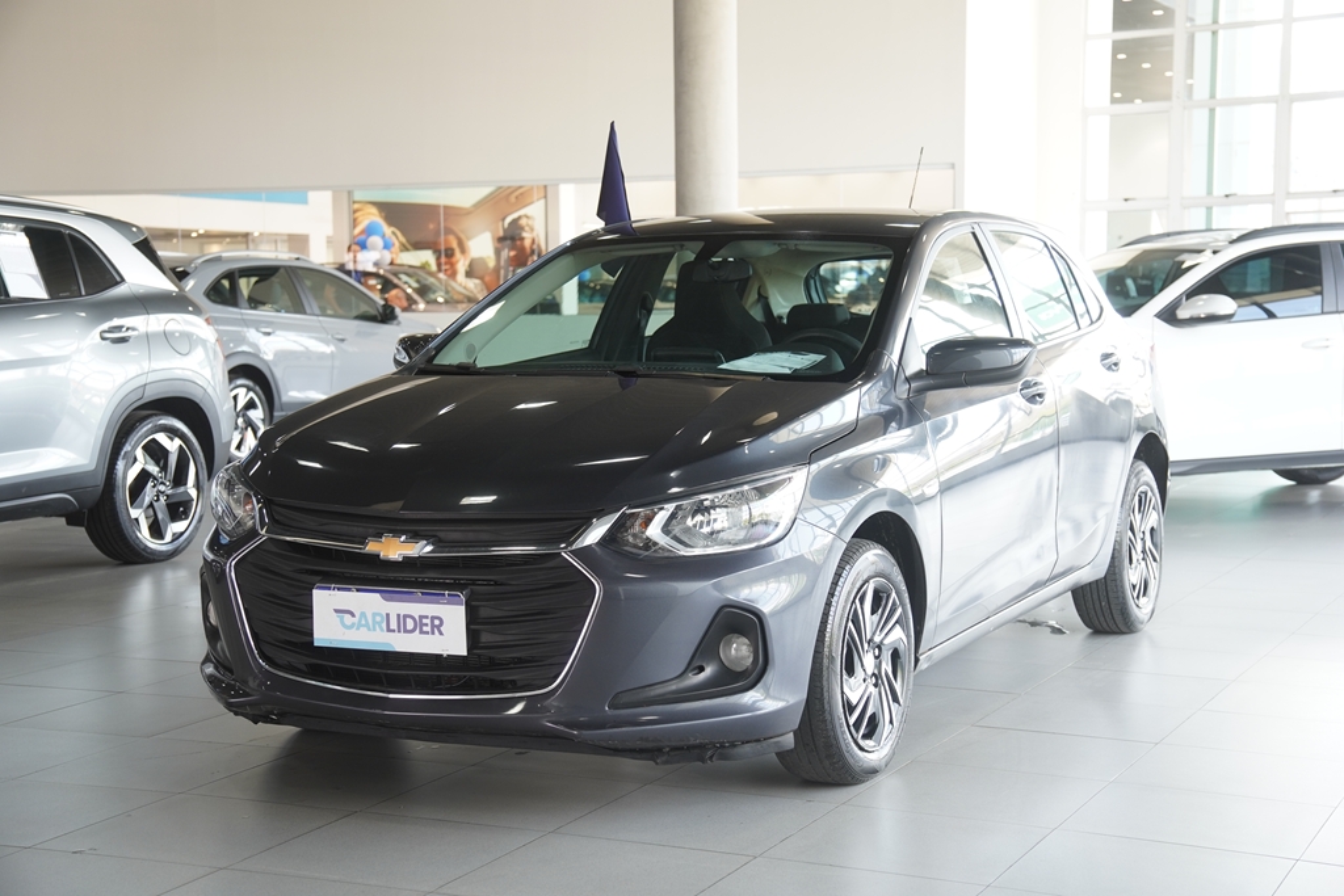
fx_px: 2128
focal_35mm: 57
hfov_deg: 35.0
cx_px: 672
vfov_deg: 23.8
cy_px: 448
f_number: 2.8
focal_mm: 38
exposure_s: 1/60
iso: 250
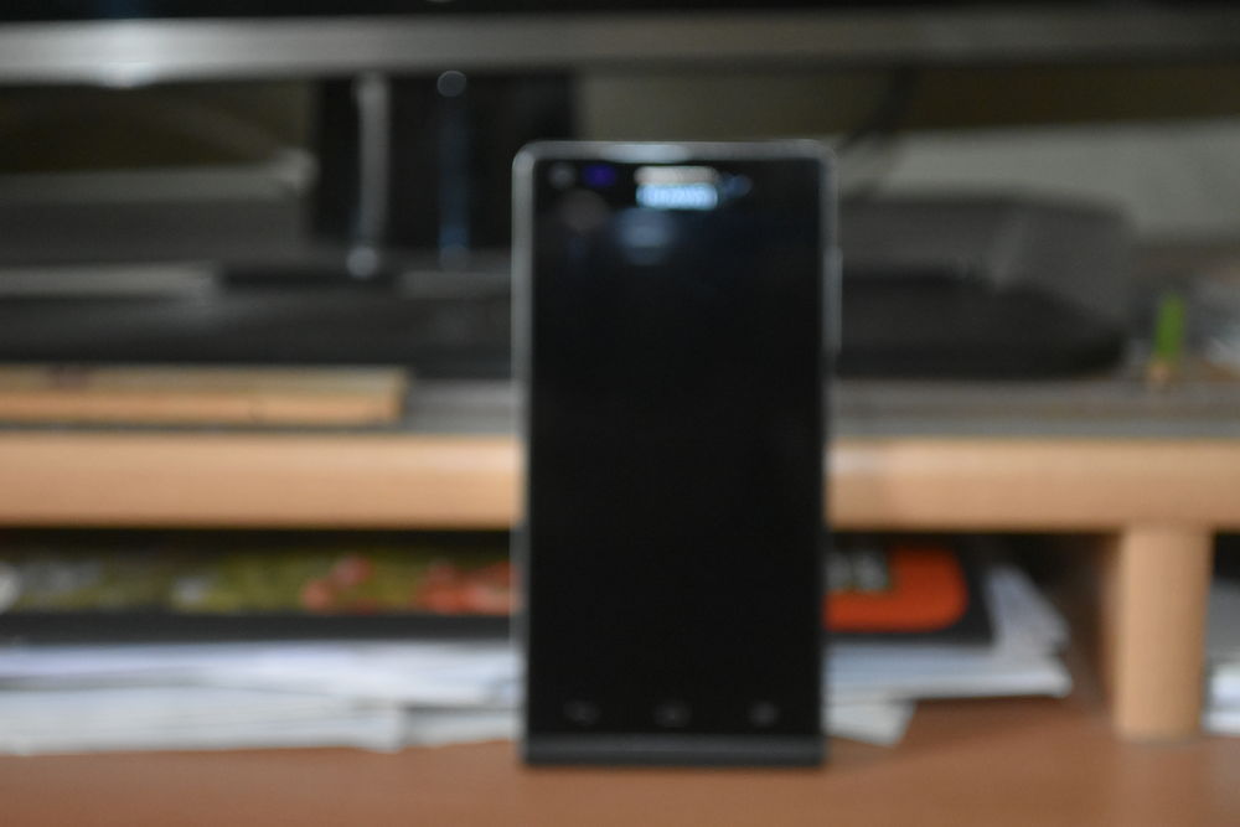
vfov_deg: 18.9
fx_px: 2480
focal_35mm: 72
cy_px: 414
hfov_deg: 28.1
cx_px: 620
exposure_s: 1/60
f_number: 5.6
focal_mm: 48
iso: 4000
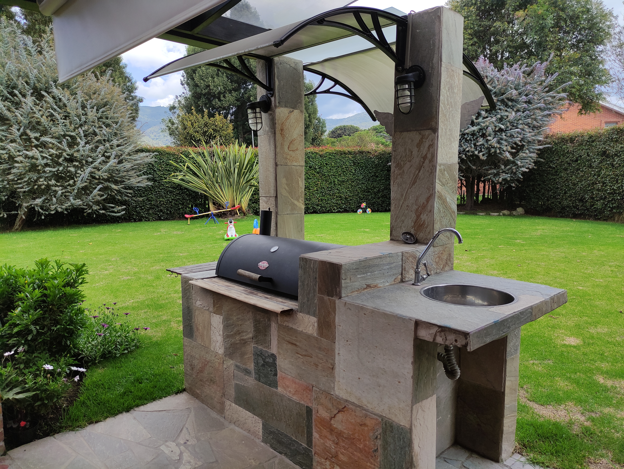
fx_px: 451
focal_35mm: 25
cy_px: 234
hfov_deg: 69.4
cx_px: 312
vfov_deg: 54.9
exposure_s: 1/918
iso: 100
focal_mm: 5.43
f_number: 1.89
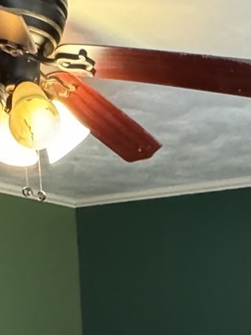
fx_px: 619
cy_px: 572
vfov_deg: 21.8
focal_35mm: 64
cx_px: 162
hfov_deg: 22.9
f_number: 2.2
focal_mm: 2.22
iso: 1250
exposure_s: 1/60
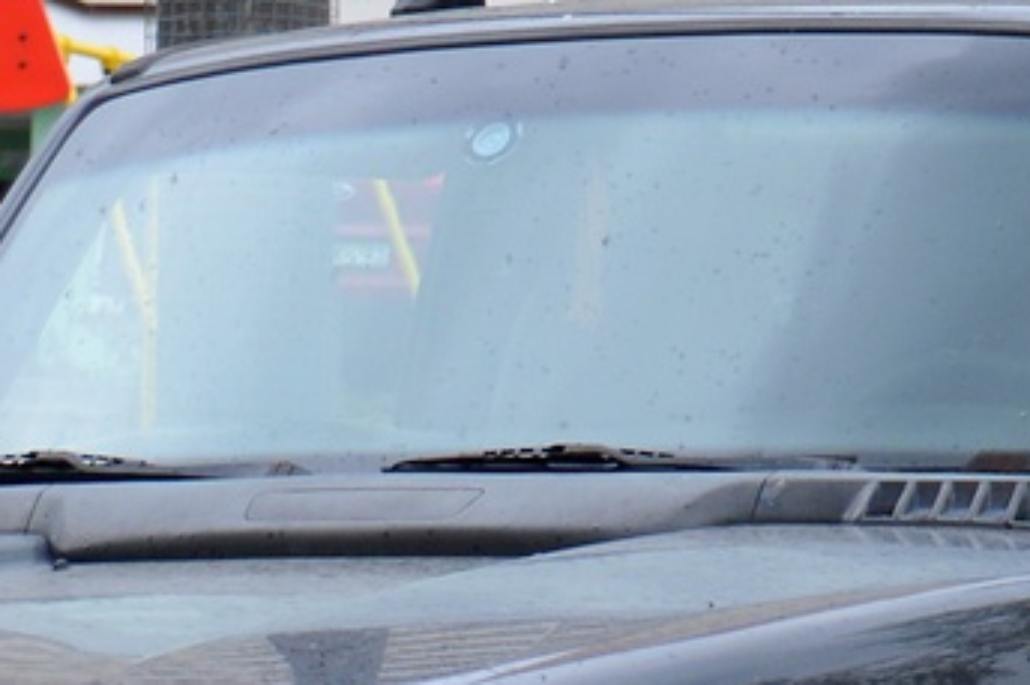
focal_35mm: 288
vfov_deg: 4.8
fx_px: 8236
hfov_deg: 7.2
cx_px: 536
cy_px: 640
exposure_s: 1/100
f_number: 5
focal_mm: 44
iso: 400
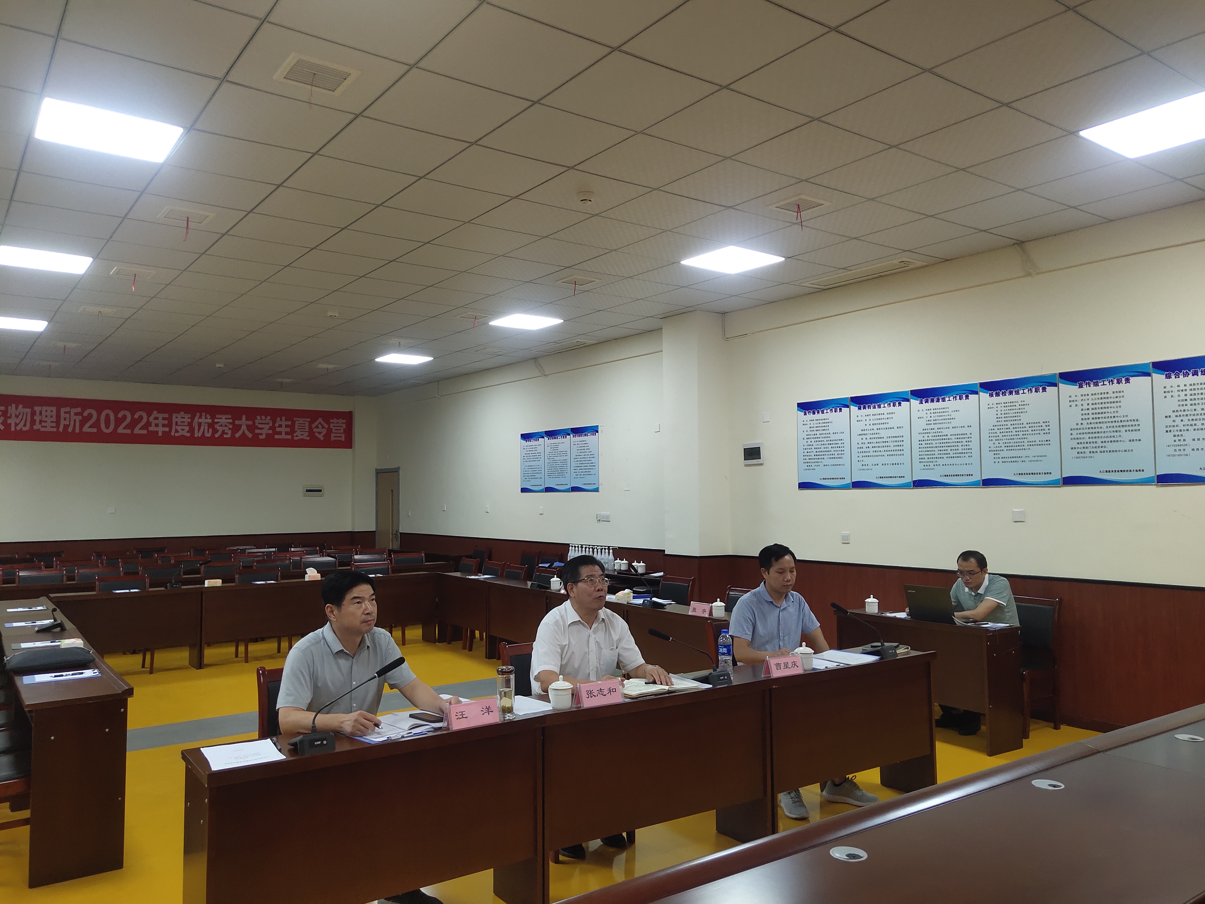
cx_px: 602
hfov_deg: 61.7
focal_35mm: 29
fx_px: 1010
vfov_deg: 48.2
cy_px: 452
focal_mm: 4.27
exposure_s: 1/100
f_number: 1.8
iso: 182
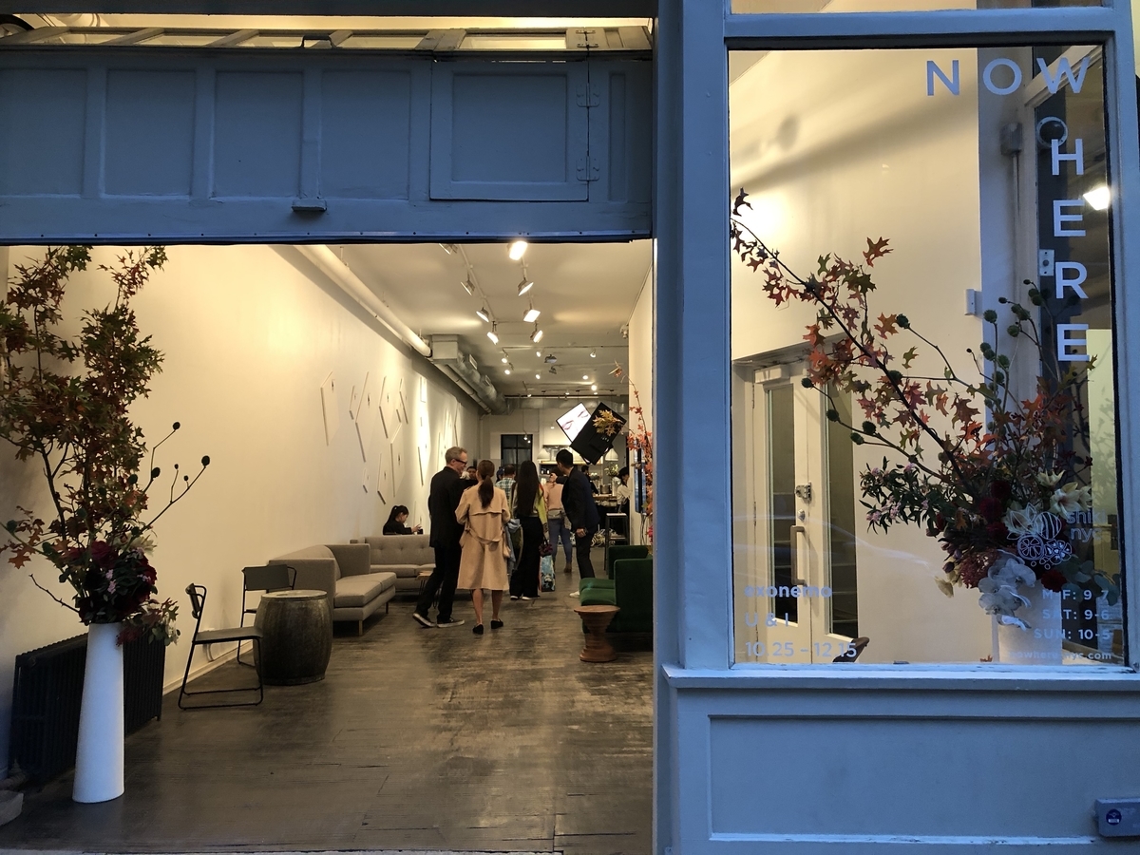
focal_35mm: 28
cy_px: 428
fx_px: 922
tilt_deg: +3.0
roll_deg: +0.1
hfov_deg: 63.4
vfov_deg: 49.7
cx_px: 570
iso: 50
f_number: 1.8
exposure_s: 1/15
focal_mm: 3.99
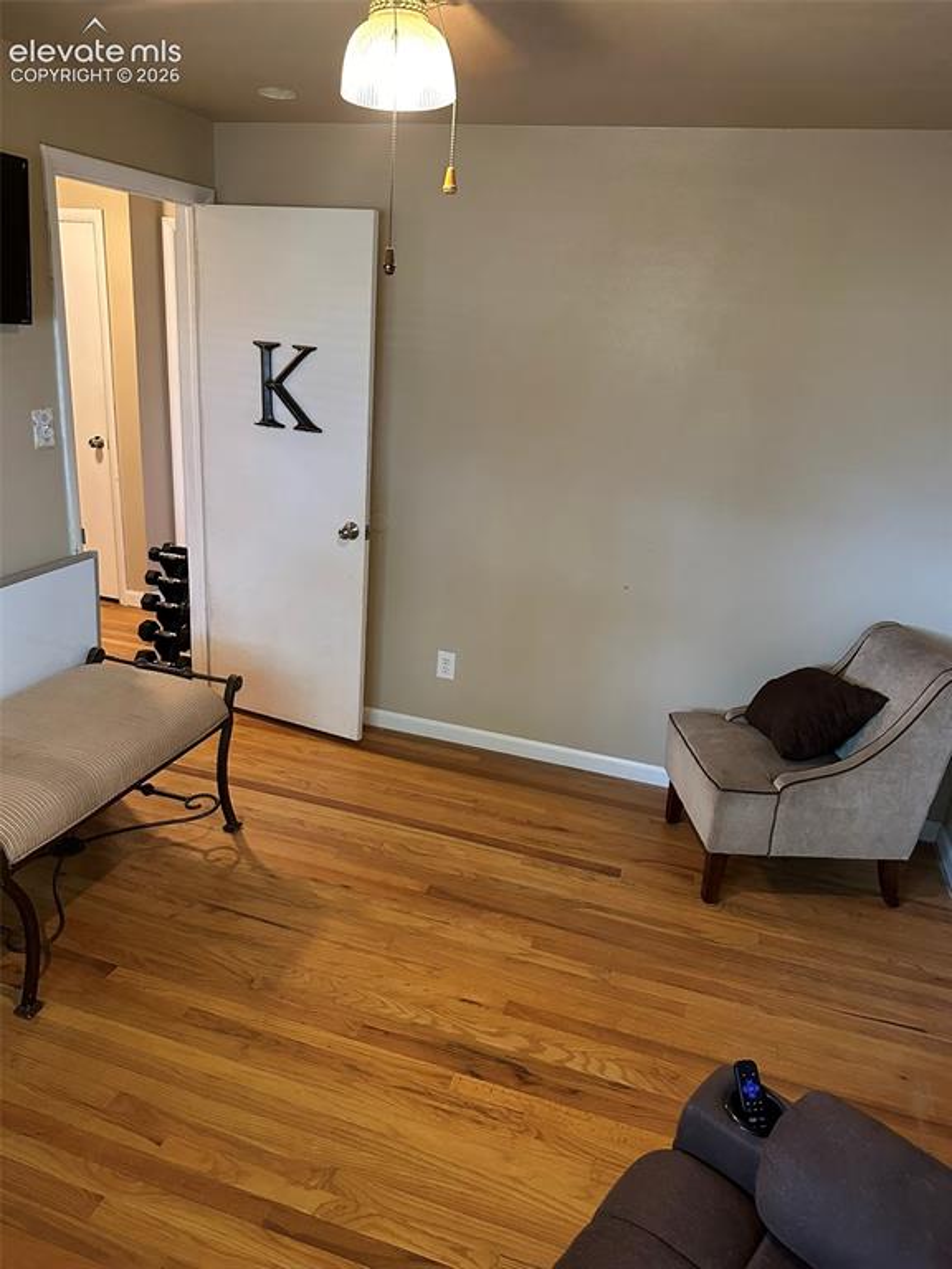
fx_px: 880
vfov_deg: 71.6
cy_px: 634
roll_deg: -4.2
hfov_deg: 56.8
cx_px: 476
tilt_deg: -20.4
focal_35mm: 24
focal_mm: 6.86
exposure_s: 1/60
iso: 500
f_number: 1.78
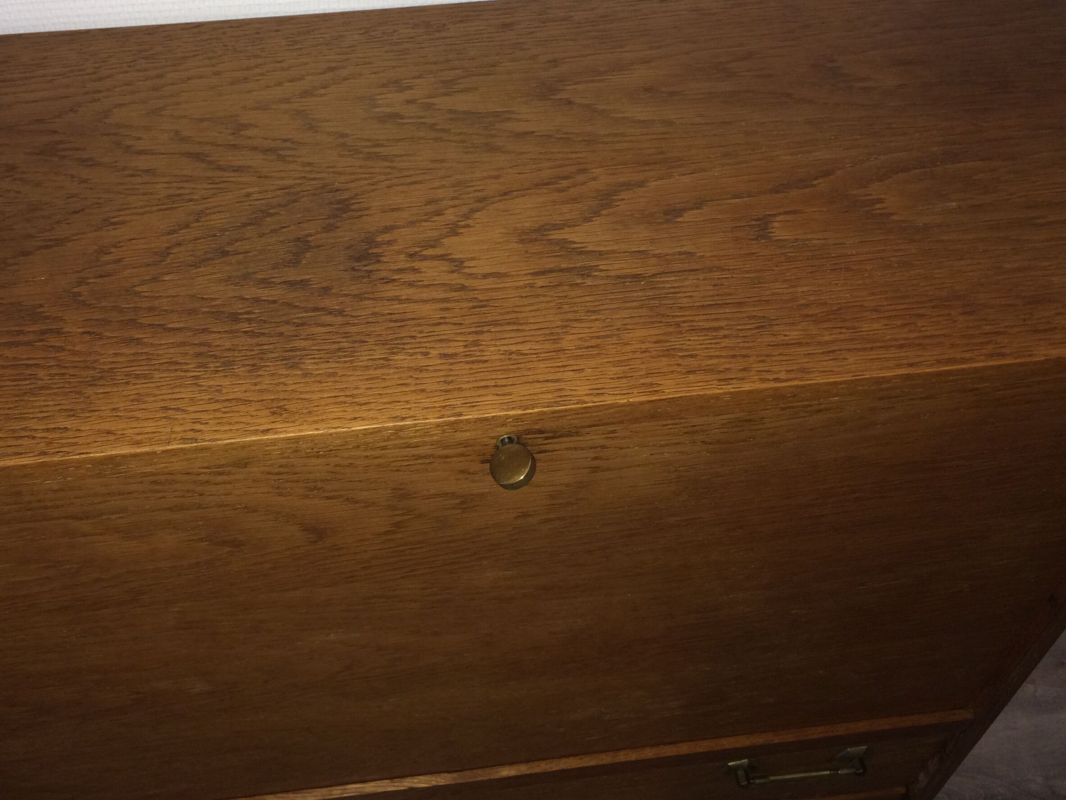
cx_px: 447
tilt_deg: -50.9
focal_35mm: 40
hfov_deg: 46.6
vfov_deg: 35.9
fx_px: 1232
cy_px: 354
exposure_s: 1/20
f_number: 2.2
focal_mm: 4.15
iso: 80
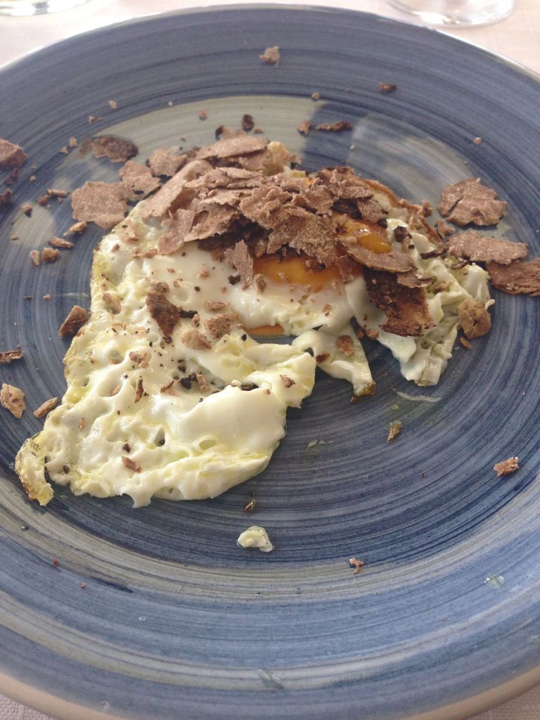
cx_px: 270
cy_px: 360
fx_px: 686
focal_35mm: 33
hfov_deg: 42.9
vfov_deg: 55.4
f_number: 2.4
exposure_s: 1/120
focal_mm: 4.12
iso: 80
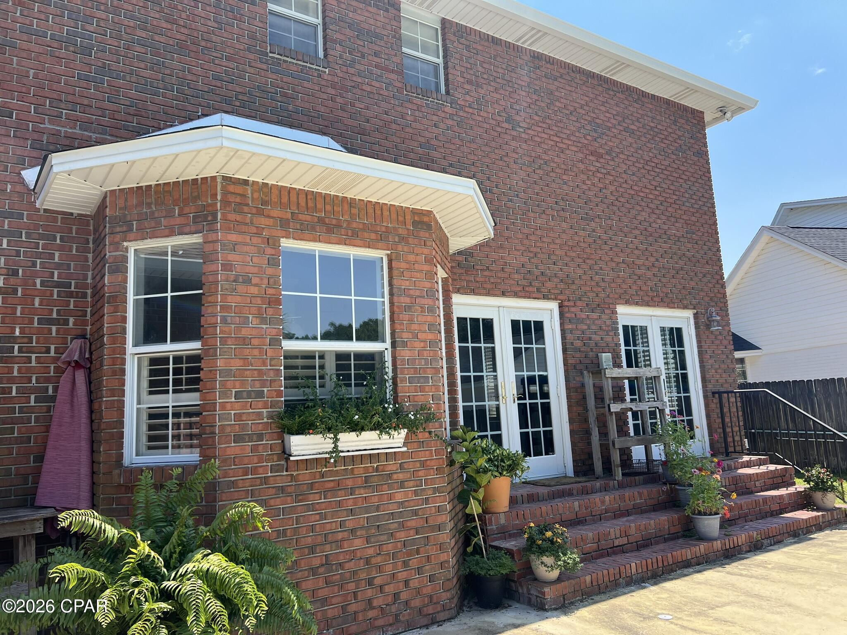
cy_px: 318
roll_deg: +2.4
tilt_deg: +9.6
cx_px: 424
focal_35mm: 26
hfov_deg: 67.3
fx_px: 636
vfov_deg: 53.1
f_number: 1.5
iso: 50
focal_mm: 5.7
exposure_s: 1/1698
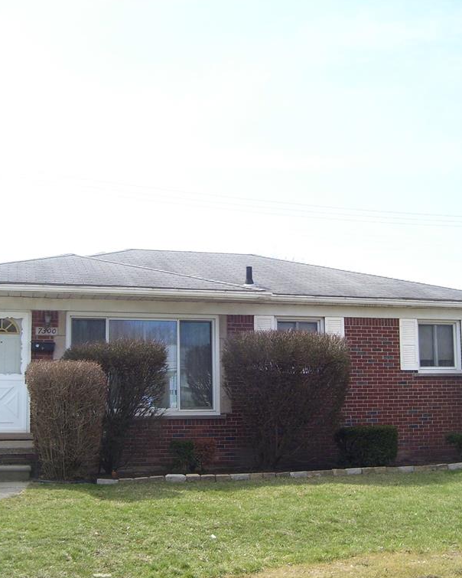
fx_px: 769
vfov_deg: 41.2
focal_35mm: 45
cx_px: 234
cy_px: 290
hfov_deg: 33.4
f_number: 4.8
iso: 80
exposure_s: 1/350
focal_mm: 5.6
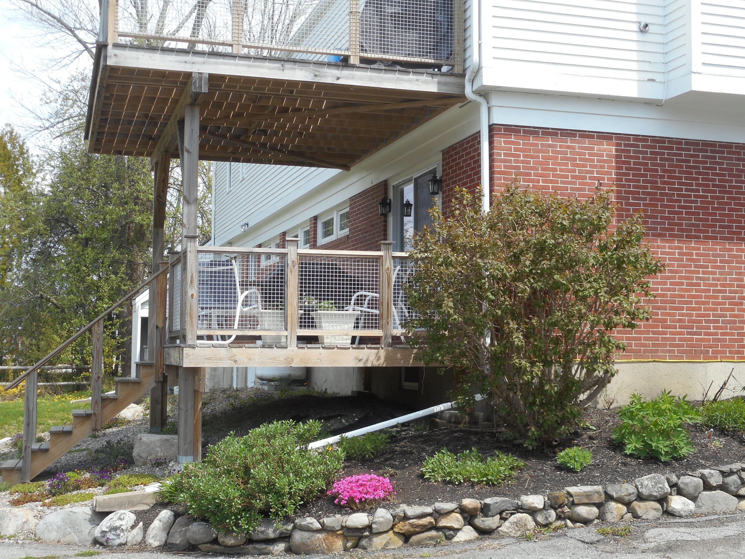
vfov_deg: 28.6
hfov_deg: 37.5
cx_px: 372
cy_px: 280
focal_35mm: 51
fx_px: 1098
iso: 80
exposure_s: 1/200
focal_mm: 9.1
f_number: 4.9
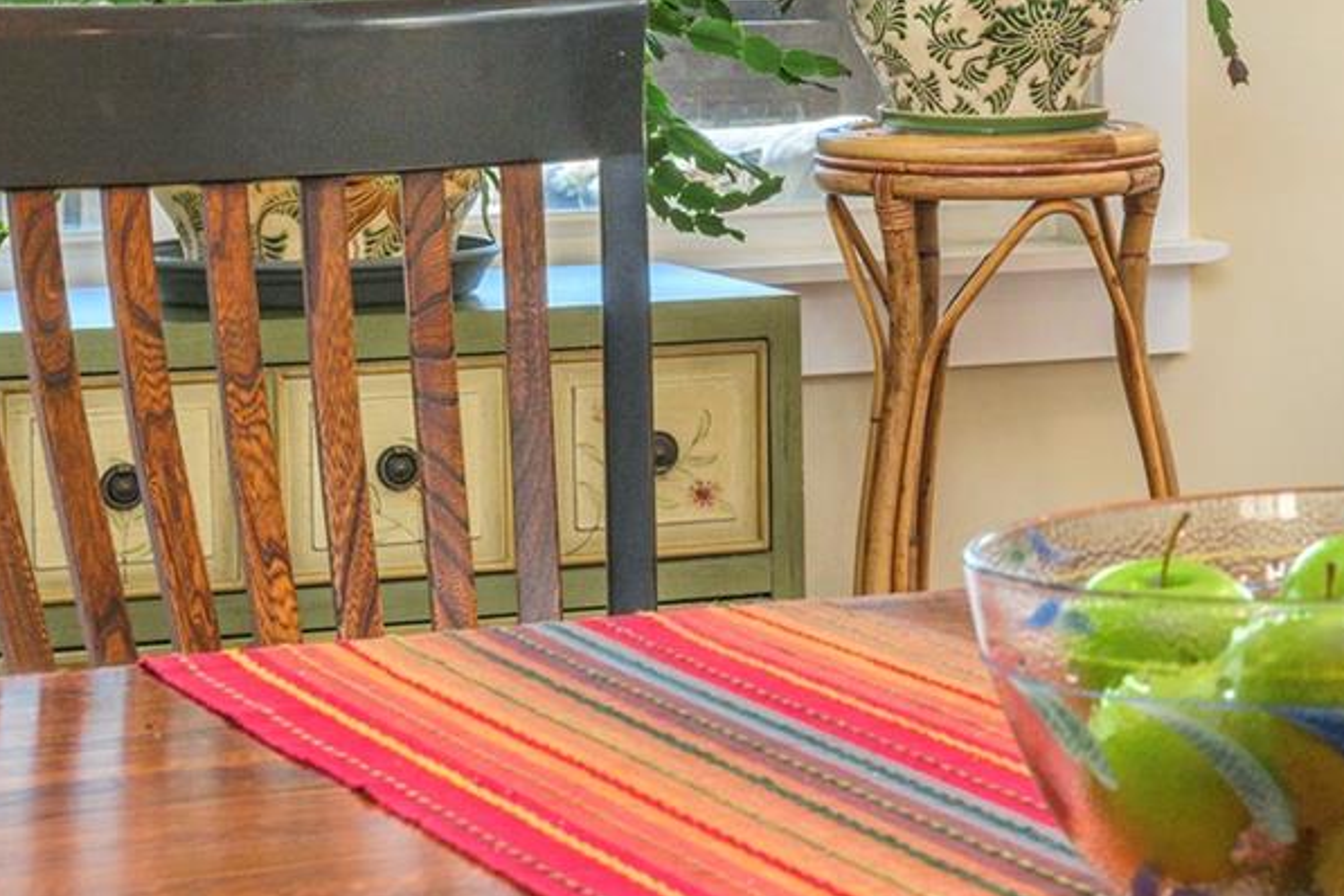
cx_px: 1666
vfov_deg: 11.2
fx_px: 4480
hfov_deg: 16.3
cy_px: -215
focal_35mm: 120
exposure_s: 1/200
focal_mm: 35
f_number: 8
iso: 320
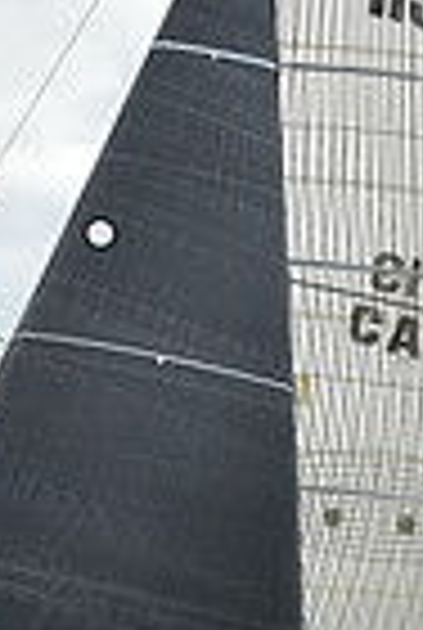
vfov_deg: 7.1
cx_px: 160
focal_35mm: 289
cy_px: 544
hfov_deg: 4.8
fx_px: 5068
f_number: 9
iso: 250
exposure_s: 1/800
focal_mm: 70
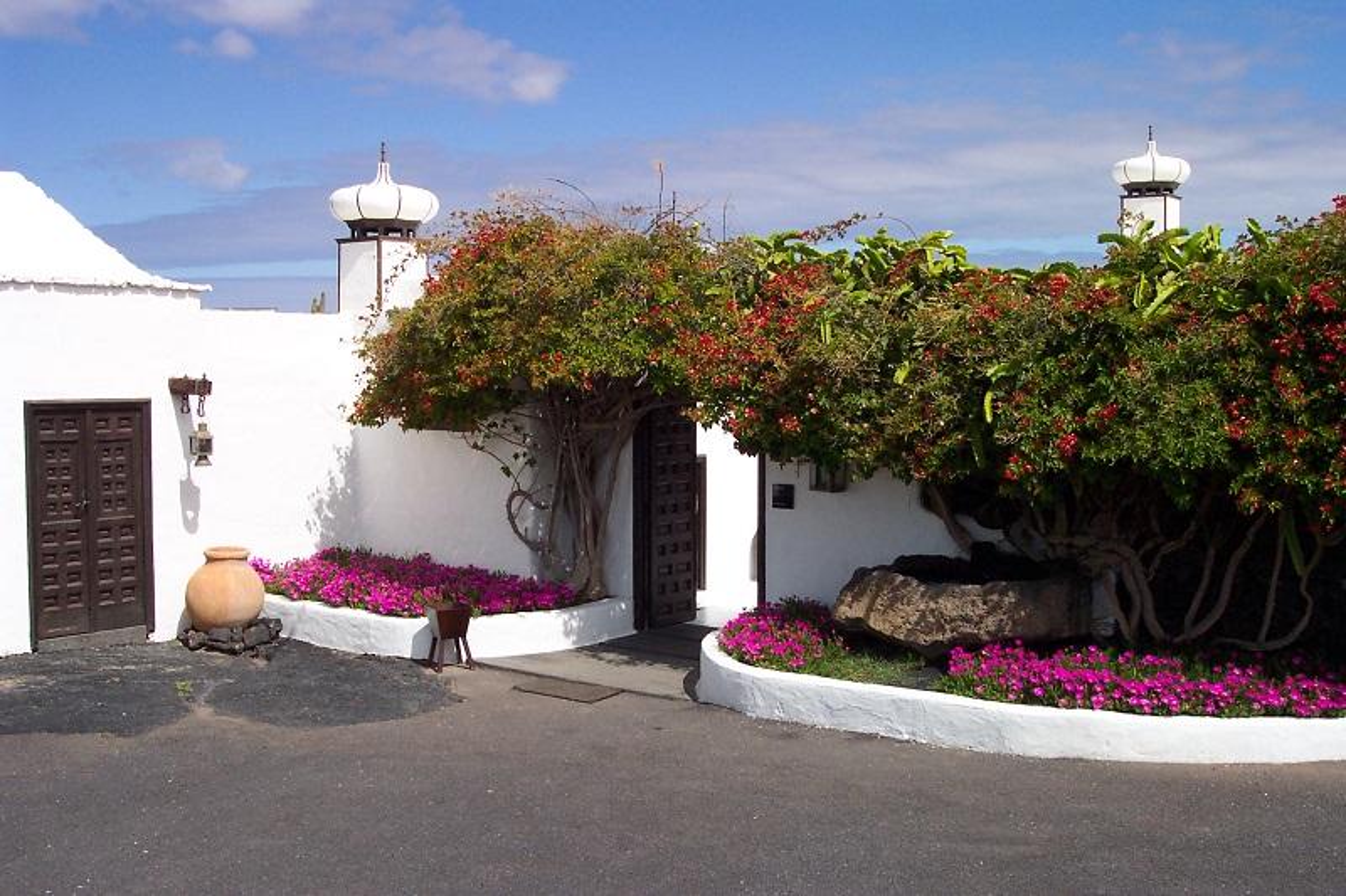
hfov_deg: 50.7
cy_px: 448
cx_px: 673
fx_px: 1420
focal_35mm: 38
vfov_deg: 35.0
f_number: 4.8
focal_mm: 8
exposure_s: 1/1000
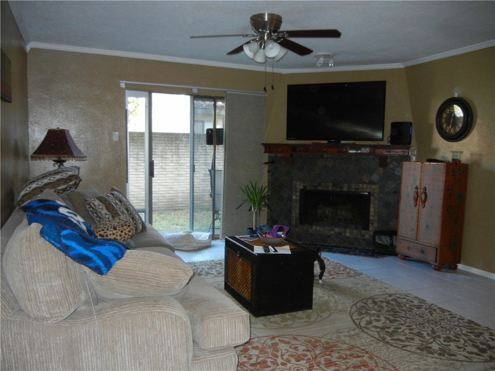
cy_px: 186
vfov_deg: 46.8
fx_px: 429
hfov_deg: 60.0
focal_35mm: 30
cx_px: 248
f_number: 3.5
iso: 314
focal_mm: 5.4
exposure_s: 1/30
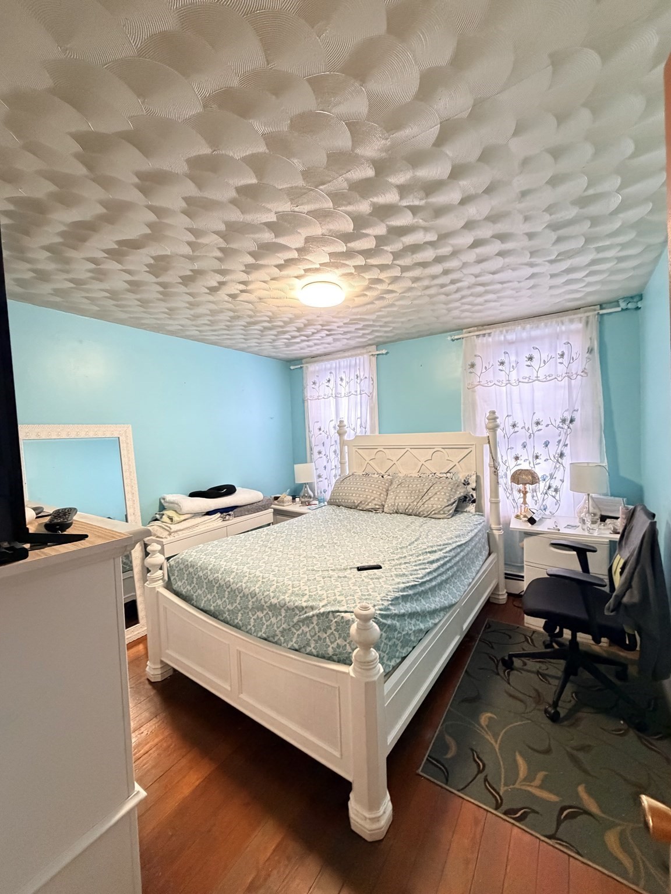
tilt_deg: -1.9
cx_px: 336
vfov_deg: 102.1
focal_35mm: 14
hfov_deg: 85.7
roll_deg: +2.3
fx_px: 362
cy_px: 447
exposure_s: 1/60
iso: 640
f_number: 2.2
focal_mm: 2.22
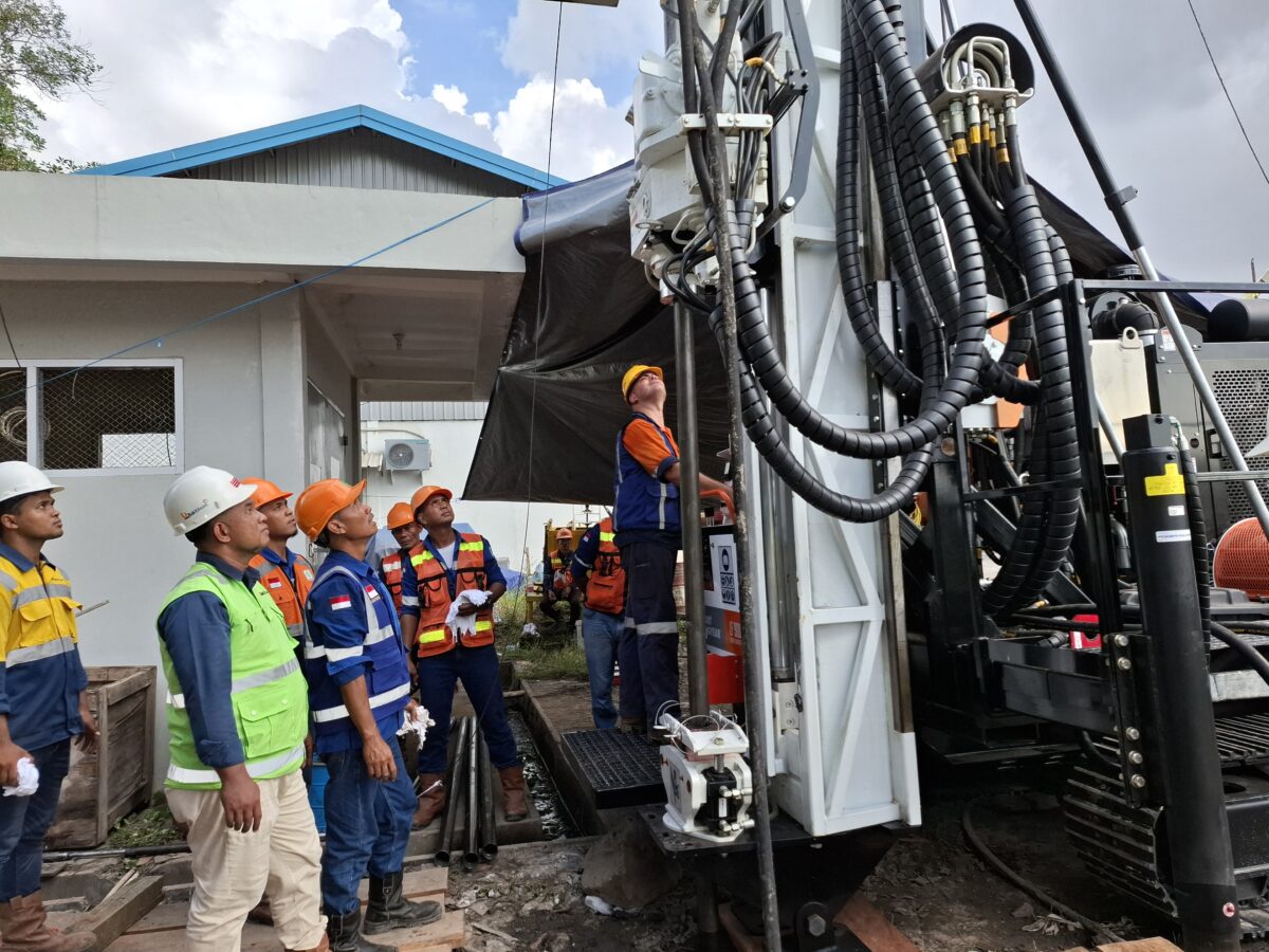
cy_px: 476
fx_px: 843
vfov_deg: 58.9
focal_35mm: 23
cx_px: 634
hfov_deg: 73.9
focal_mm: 5.54
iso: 50
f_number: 1.8
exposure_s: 1/734
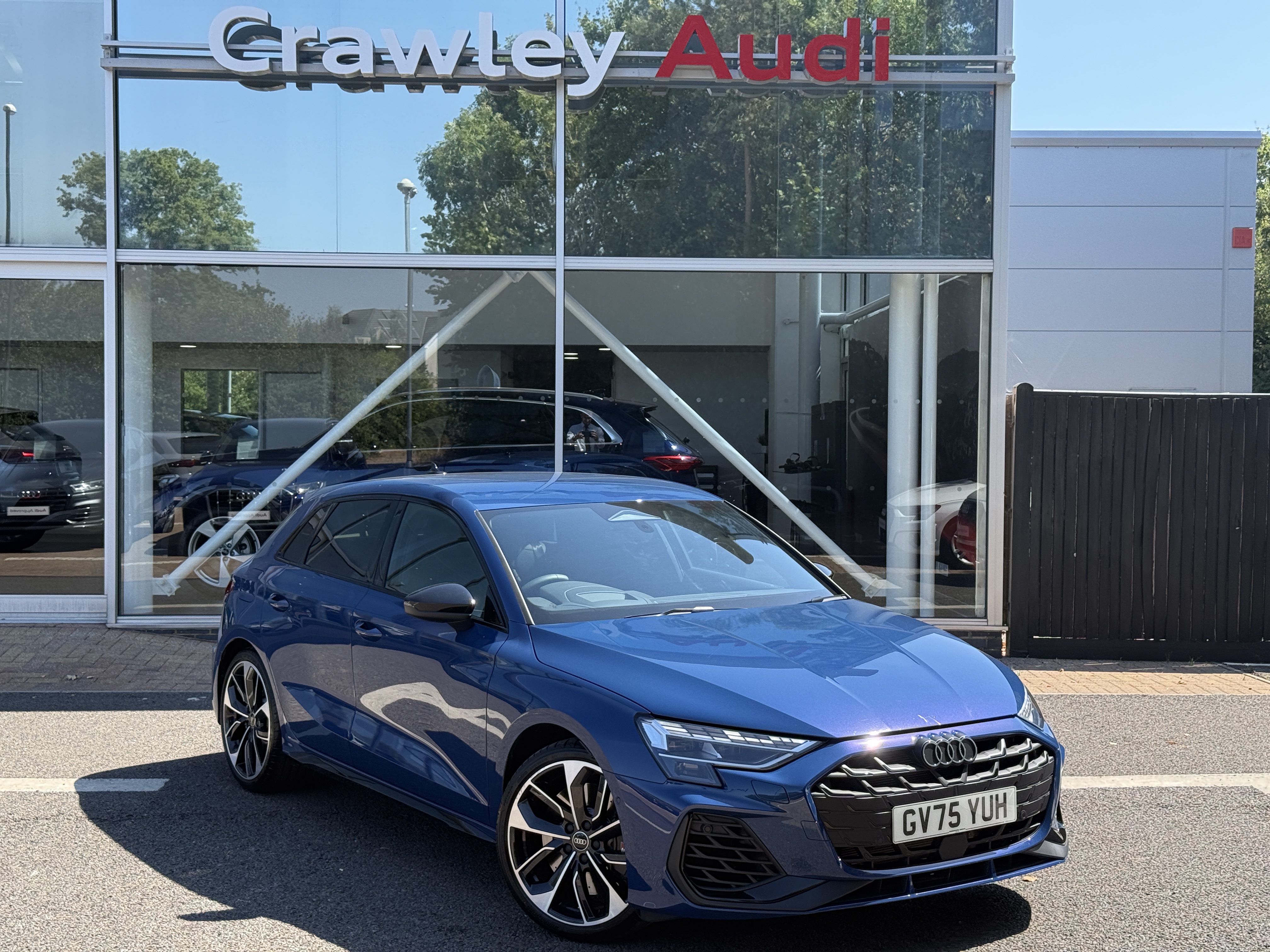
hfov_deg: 39.7
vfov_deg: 30.3
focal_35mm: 48
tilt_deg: -0.6
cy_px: 476
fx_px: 1761
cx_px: 635
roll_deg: +0.2
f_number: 1.78
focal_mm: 6.76
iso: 100
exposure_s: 1/1608
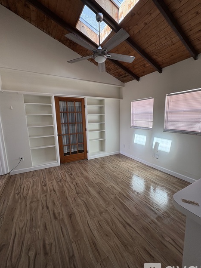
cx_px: 106
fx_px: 116
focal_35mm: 15
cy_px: 137
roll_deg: +1.6
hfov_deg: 81.7
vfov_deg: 98.2
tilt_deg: -9.6
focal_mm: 2.22
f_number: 2.2
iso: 125
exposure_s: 1/100
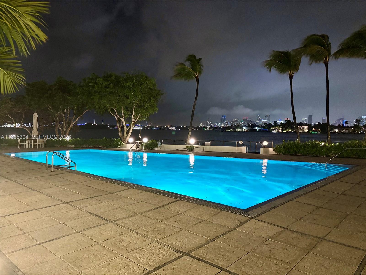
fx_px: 275
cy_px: 138
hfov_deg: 67.3
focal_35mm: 26
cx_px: 183
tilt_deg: -2.2
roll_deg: -1.5
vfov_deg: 53.1
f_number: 1.6
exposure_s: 1/30
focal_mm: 5.96
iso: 1000
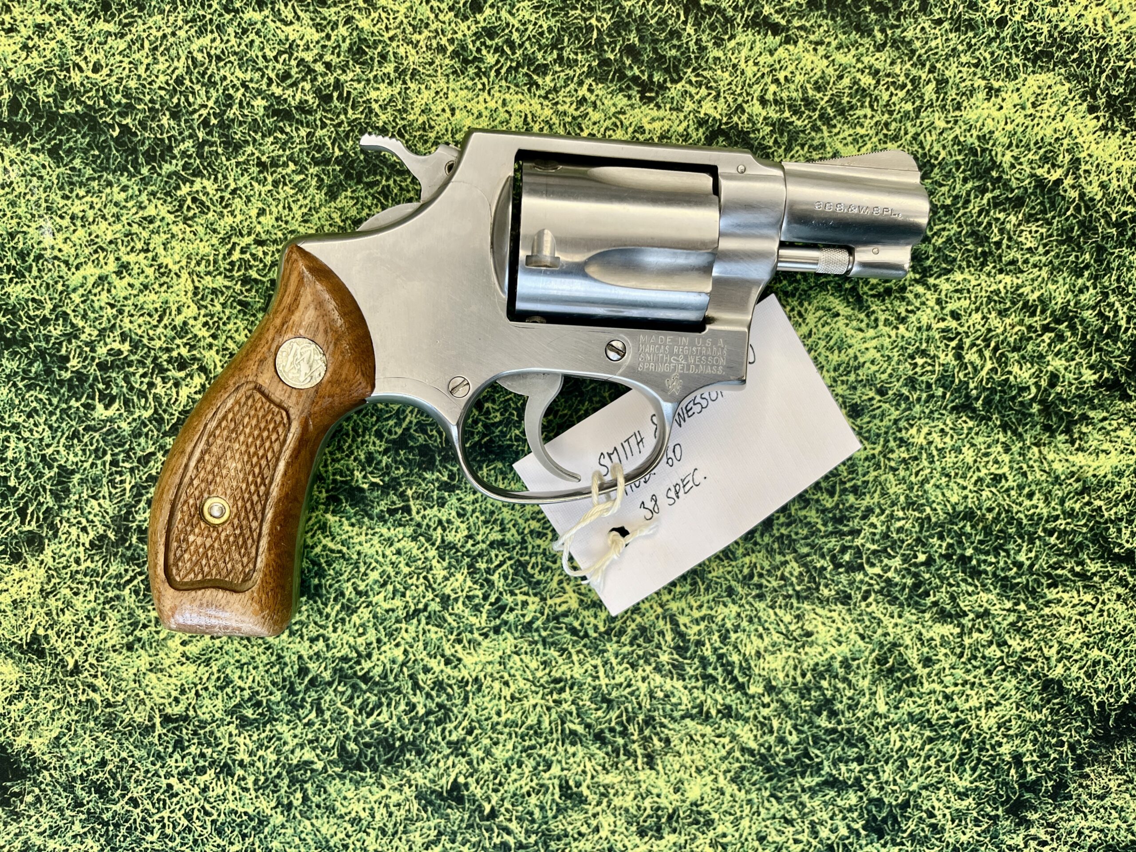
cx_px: 568
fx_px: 853
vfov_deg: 53.1
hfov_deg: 67.3
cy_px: 426
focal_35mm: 26
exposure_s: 1/100
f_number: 1.6
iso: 100
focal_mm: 5.1
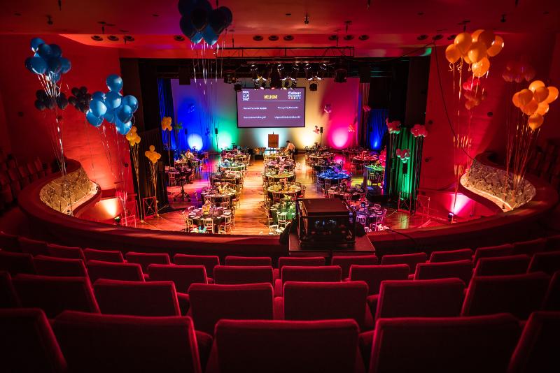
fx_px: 373
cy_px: 186
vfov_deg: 53.2
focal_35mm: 24
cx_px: 280
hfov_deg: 73.7
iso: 320
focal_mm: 24
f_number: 2.8
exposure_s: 1/20
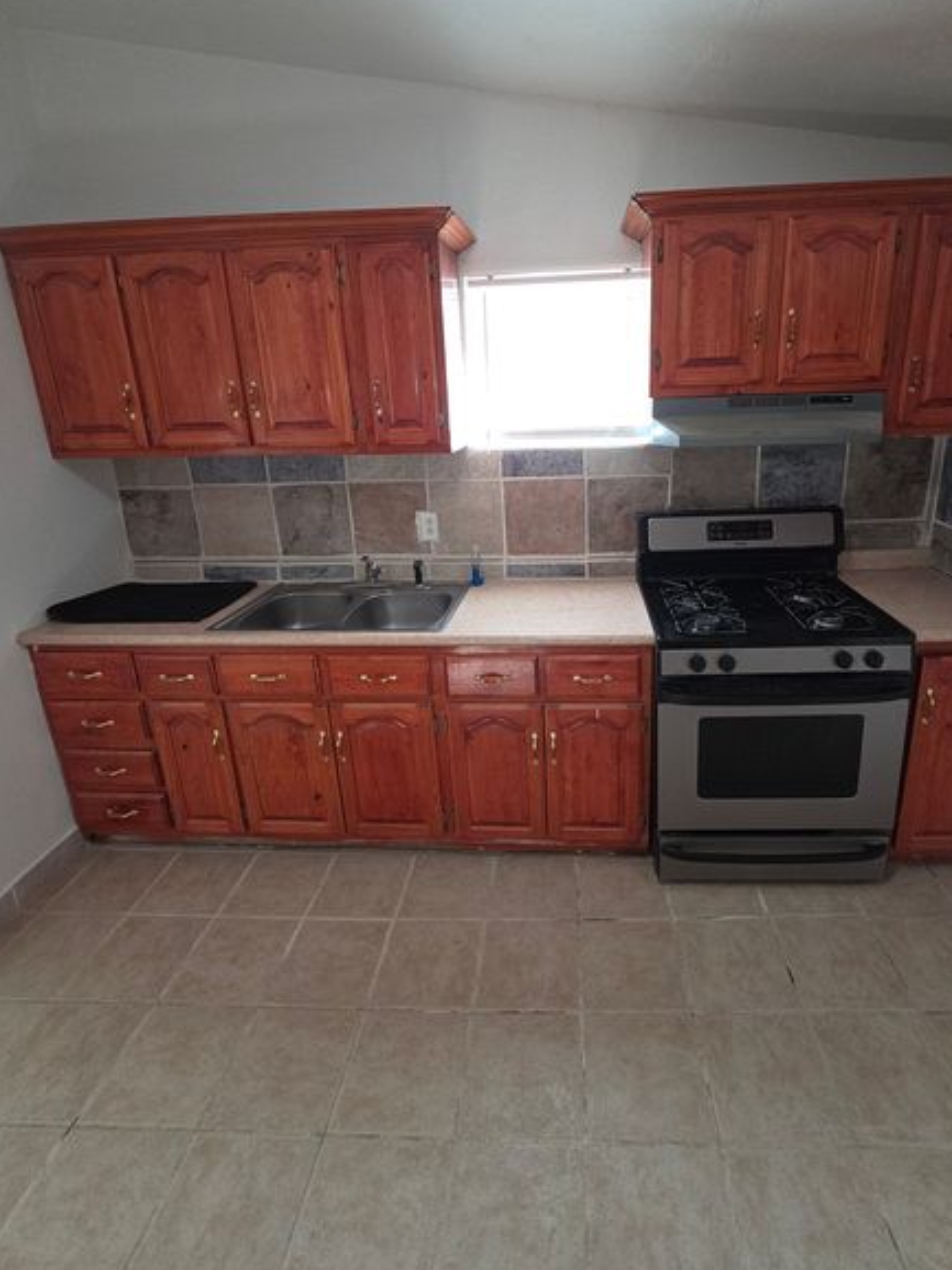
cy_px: 564
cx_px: 543
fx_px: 550
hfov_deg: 81.2
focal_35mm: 15
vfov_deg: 97.8
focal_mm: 2.2
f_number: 2.2
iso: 80
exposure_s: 1/60
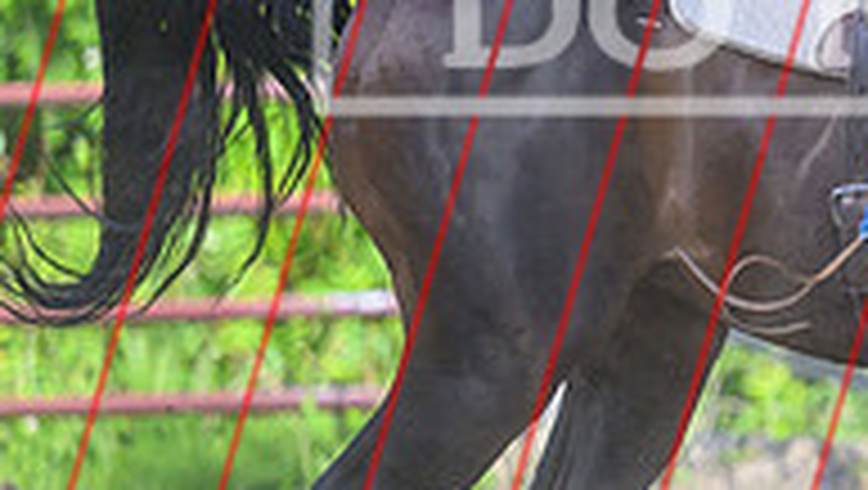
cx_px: 1549
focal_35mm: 755
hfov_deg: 2.8
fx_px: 17394
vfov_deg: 1.6
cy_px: -178
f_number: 2.8
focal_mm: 150
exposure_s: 1/2500
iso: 500
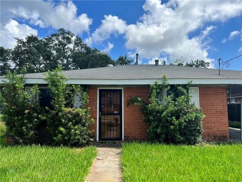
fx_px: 182
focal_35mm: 26
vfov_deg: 53.1
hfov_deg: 67.3
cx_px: 121
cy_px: 91
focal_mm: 5.7
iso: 50
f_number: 1.5
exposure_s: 1/3571
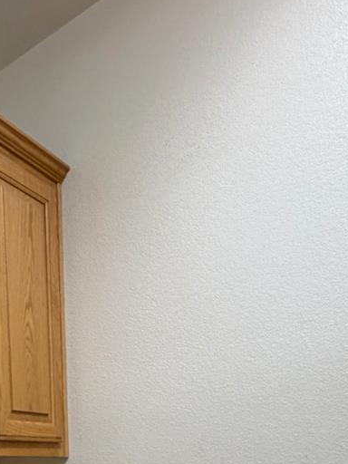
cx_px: -46
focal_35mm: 41
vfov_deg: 34.6
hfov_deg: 30.9
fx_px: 550
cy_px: 581
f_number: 2.2
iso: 200
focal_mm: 2.22
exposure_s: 1/120
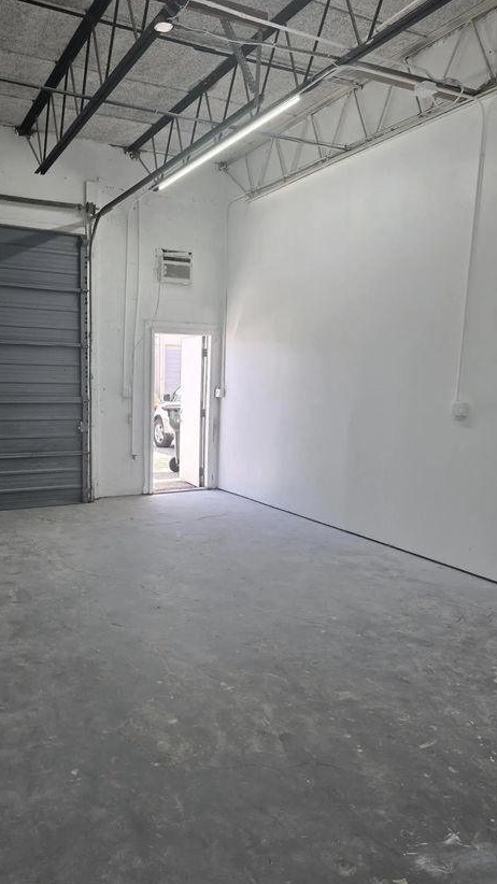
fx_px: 610
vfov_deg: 71.9
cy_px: 437
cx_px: 176
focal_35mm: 26
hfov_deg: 43.9
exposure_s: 1/120
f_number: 1.7
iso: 32
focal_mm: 6.3
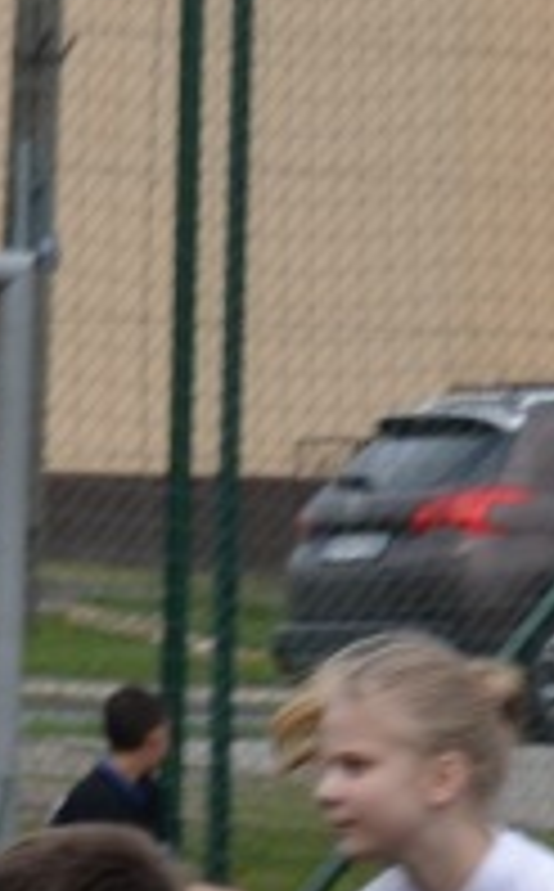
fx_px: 12665
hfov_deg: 2.5
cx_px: -860
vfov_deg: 4.0
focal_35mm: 522
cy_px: 950
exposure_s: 1/250
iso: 140
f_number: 8
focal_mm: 66
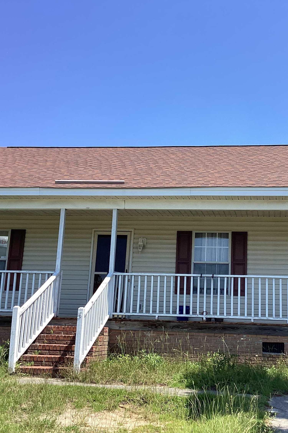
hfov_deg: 30.2
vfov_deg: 44.5
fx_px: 528
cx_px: 200
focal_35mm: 44
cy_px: 215
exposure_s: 1/831
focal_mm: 3.3
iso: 25
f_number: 2.4
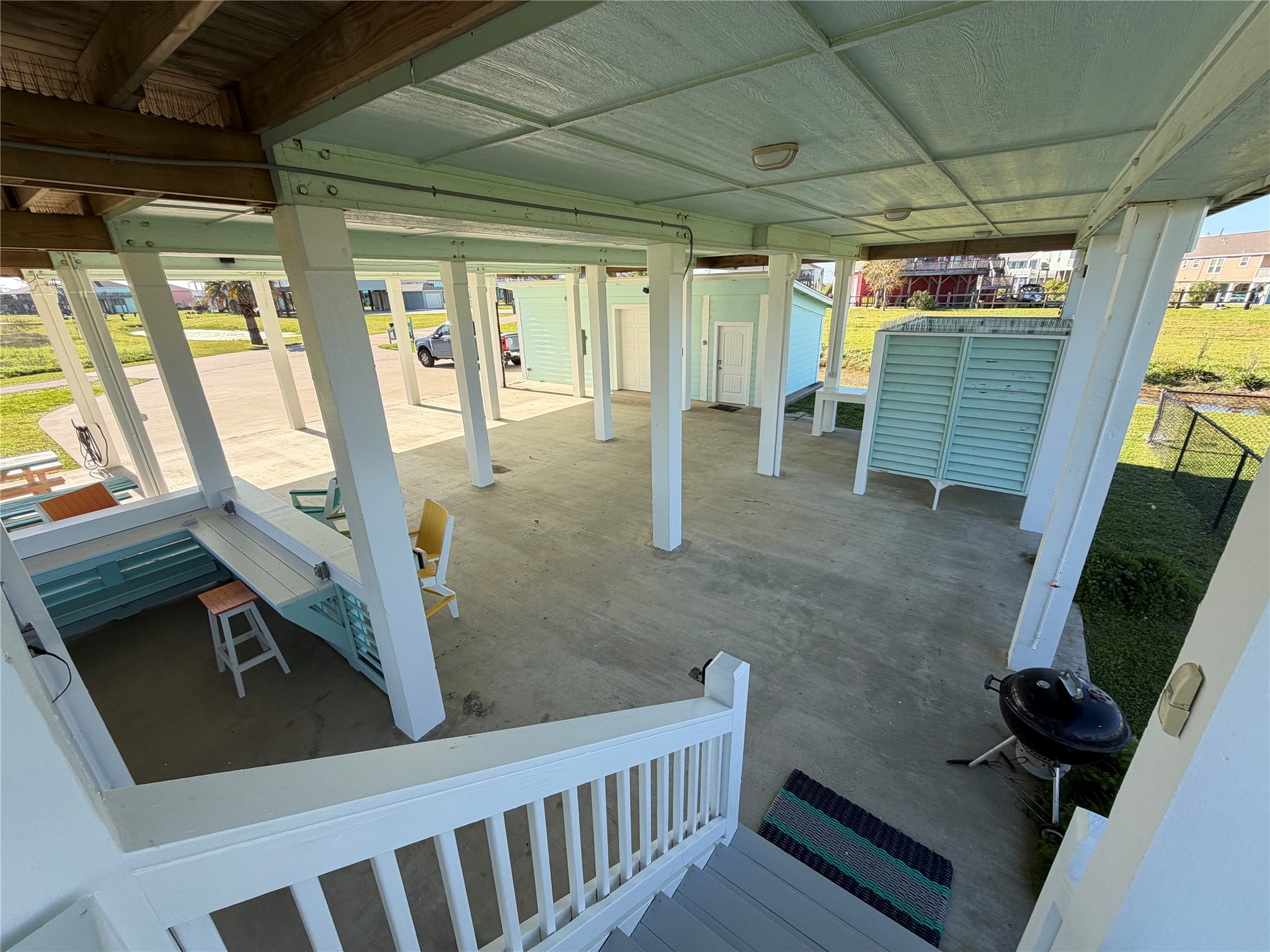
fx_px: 514
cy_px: 476
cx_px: 635
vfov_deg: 85.7
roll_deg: +2.5
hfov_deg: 102.1
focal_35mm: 14
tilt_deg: -21.1
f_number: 2.2
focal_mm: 2.22
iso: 50
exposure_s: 1/502
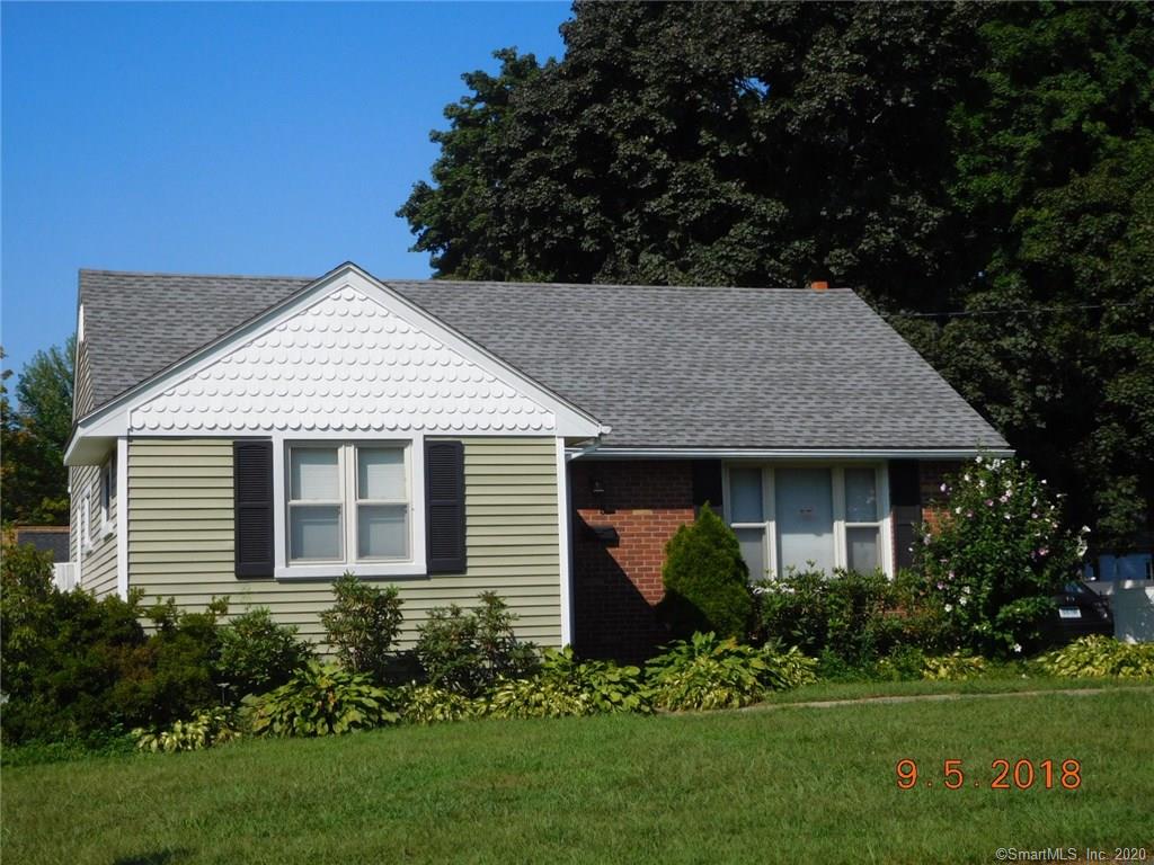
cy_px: 432
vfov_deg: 26.6
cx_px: 577
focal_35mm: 55
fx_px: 1834
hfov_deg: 34.9
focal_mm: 9.8
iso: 125
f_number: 4.2
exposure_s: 1/1500
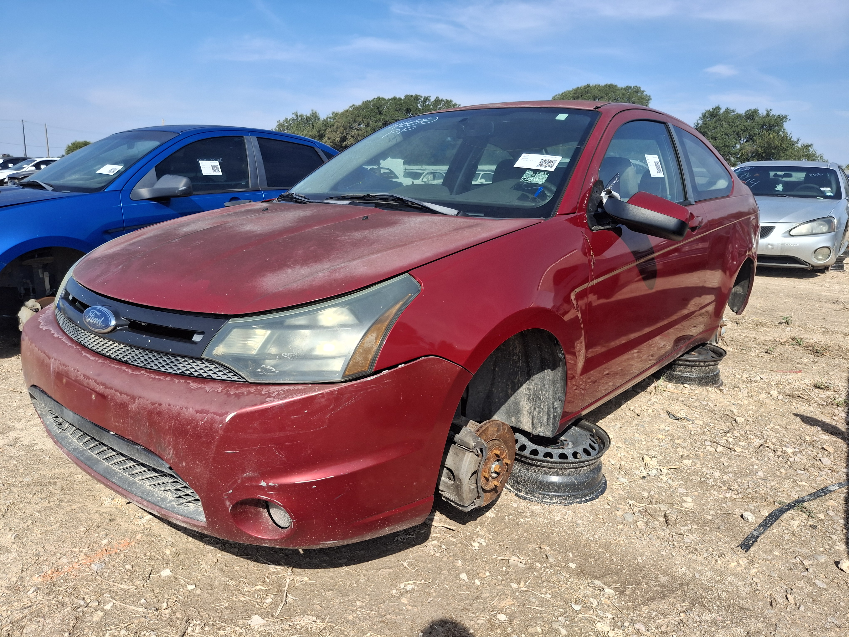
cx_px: 424
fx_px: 613
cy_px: 318
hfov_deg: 69.4
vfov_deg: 54.9
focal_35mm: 25
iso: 32
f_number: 1.8
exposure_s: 1/1595
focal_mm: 4.69
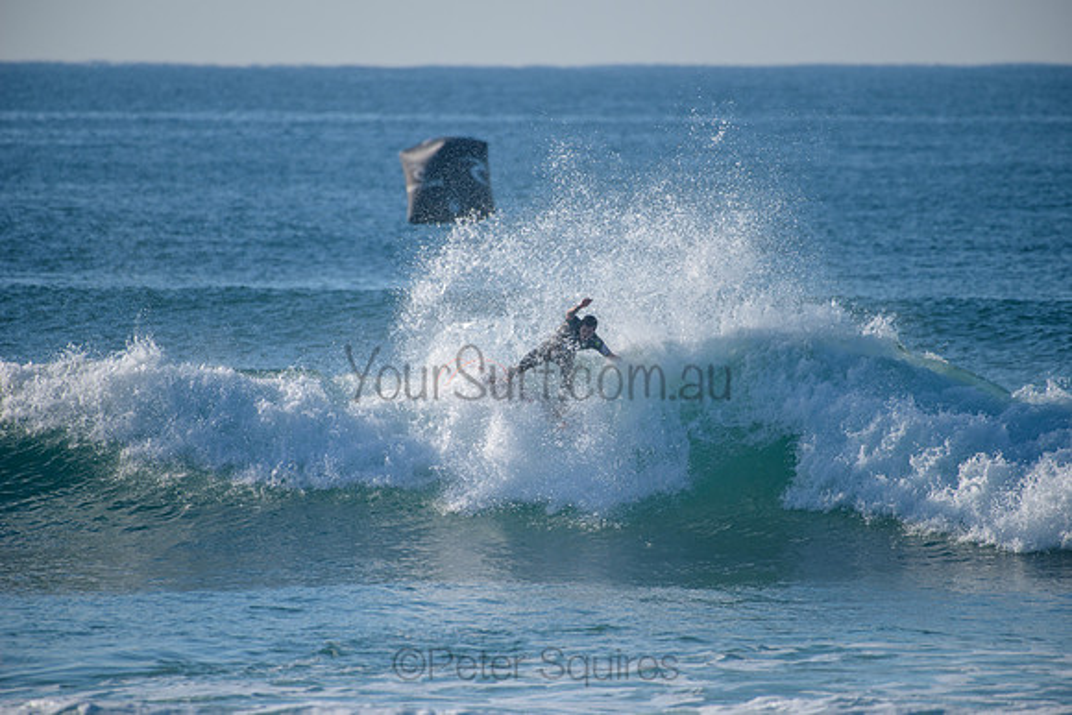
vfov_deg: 2.8
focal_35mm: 500
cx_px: 536
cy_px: 358
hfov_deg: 4.1
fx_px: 14892
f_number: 5.6
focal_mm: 500
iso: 200
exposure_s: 1/2000
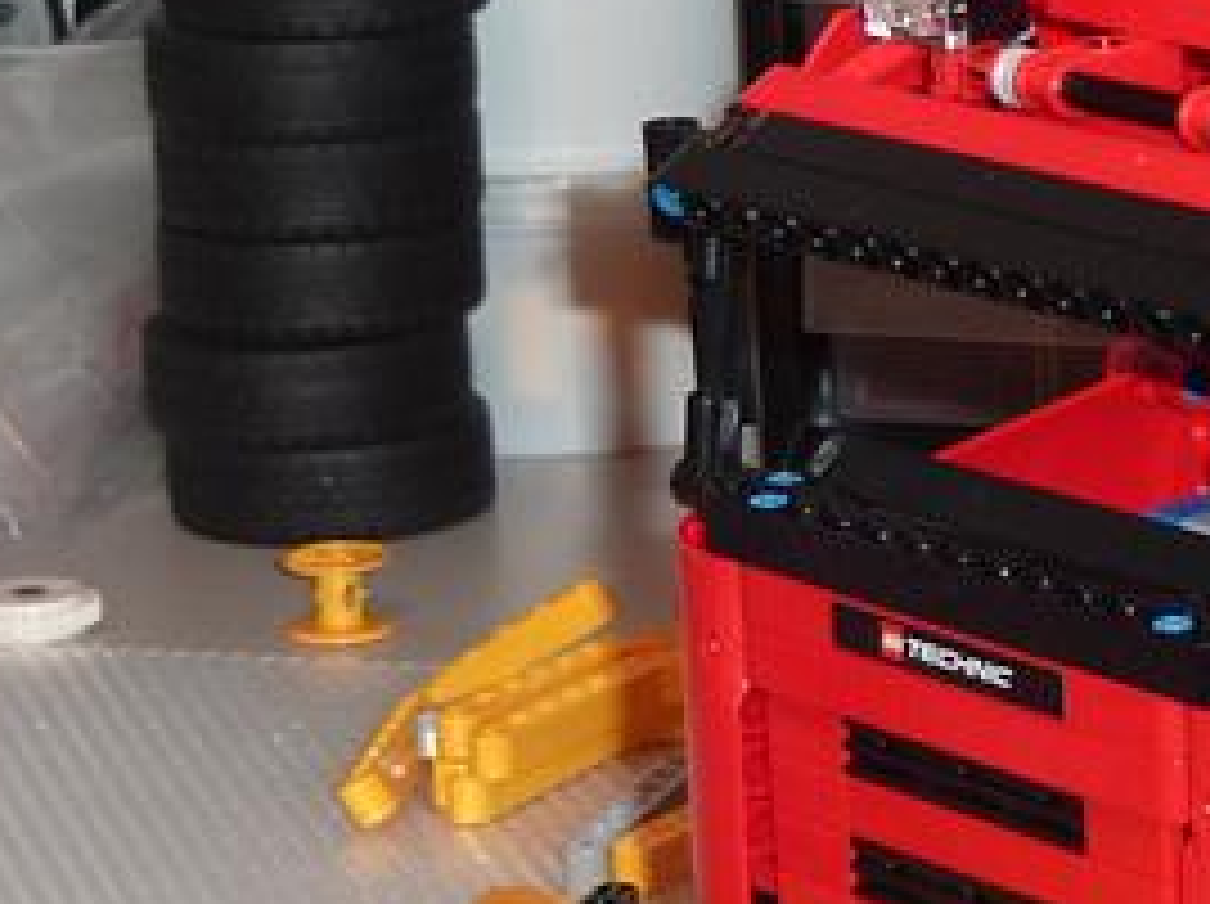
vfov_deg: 8.1
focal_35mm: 183
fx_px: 6388
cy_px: 513
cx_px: 2110
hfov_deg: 10.3
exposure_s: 1/30
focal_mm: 7.9
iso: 100
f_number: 3.8
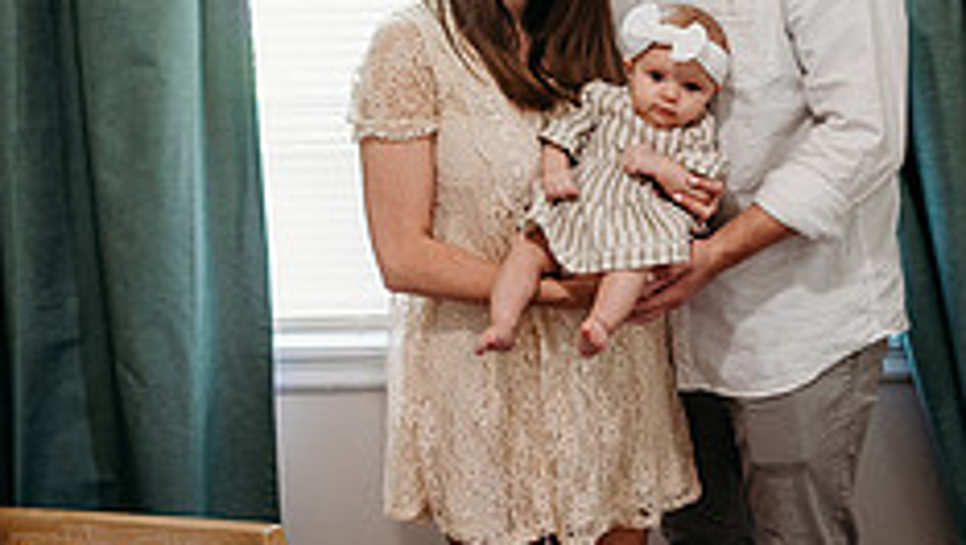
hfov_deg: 32.3
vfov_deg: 18.5
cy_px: 204
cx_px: 545
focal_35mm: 65
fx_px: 1666
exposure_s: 1/200
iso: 1600
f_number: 2.5
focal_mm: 24
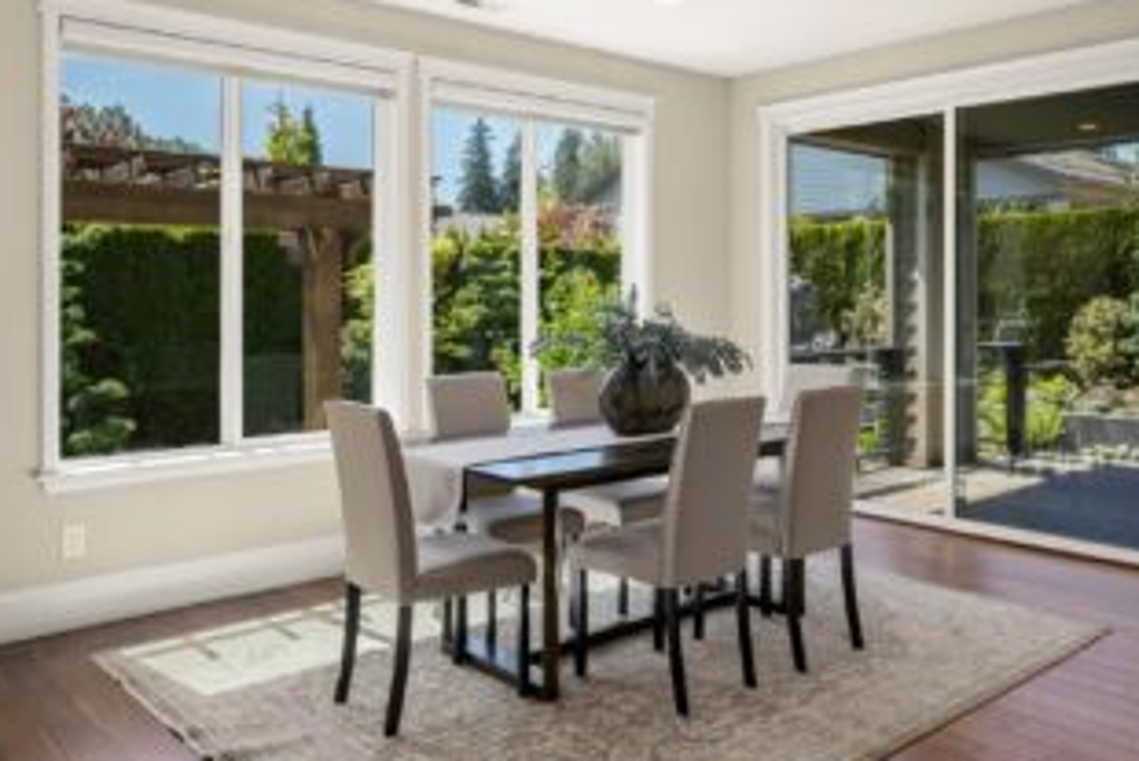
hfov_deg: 60.1
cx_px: 625
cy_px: 303
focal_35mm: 31
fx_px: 981
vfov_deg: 42.2
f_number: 7.1
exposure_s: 1/30
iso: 320
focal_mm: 24
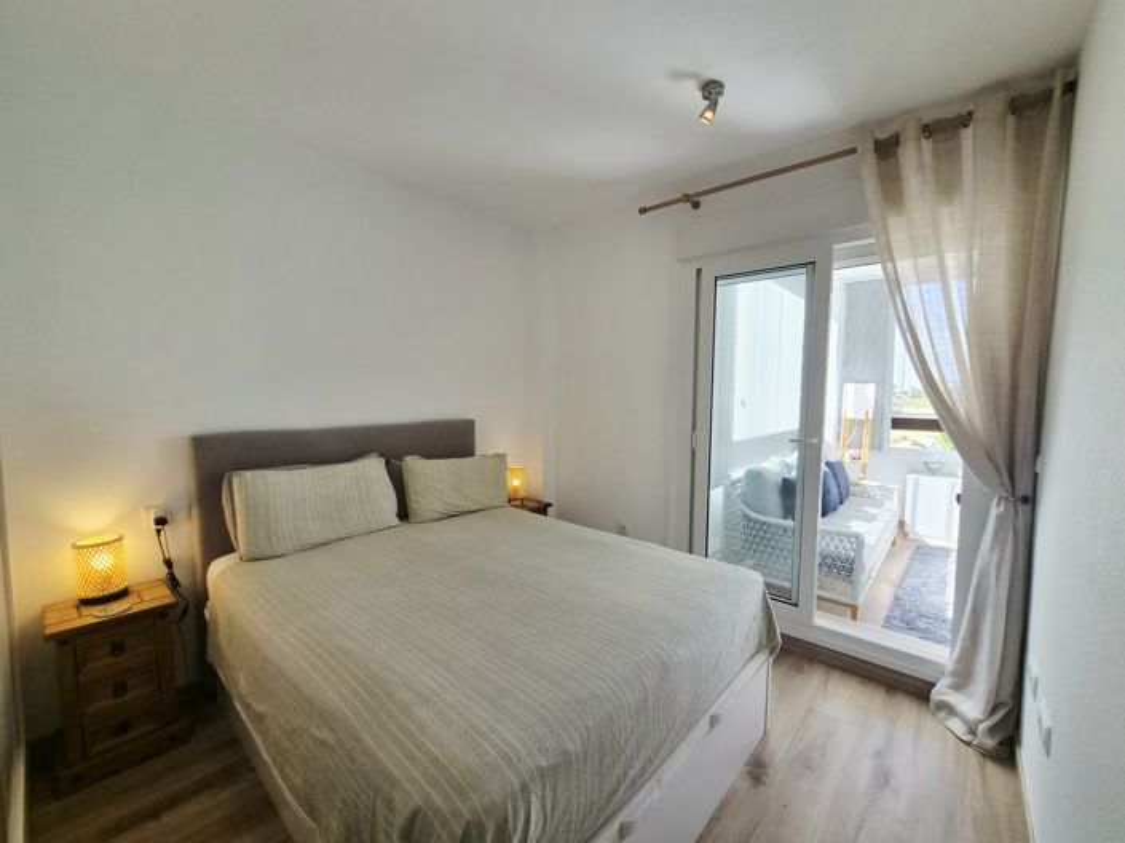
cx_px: 562
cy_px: 422
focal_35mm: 13
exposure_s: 1/370
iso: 100
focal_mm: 2.2
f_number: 2.2
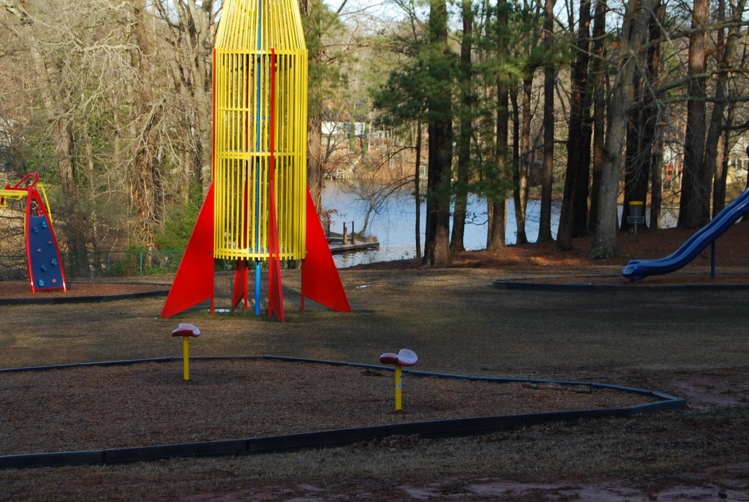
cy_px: 175
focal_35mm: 105
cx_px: 332
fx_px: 2187
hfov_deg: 19.4
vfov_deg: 13.1
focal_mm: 46
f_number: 5.6
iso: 110
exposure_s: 1/125
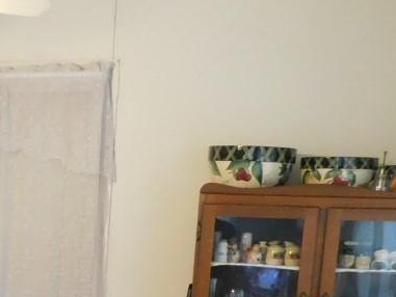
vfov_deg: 16.0
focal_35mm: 87
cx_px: -182
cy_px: 398
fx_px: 996
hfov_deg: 19.8
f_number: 3
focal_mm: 4
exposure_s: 1/30
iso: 400
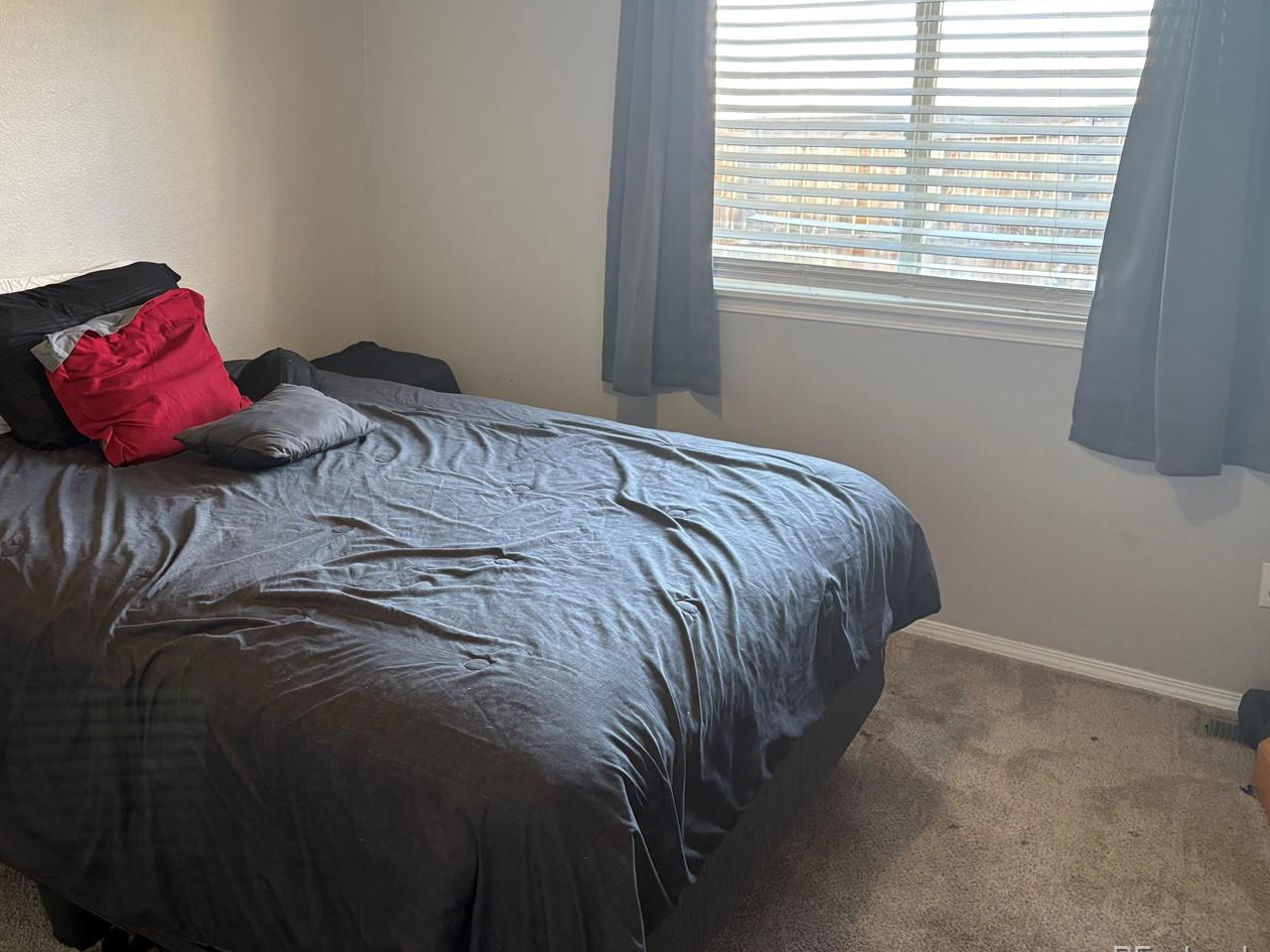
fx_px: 1210
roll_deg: +0.4
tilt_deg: -12.7
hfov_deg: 54.7
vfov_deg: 42.7
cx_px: 470
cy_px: 374
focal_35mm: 33
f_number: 1.6
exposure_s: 1/60
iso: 160
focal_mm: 5.96
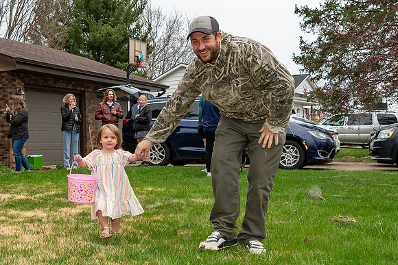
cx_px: 121
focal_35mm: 54
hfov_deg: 36.5
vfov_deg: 25.1
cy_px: 169
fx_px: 595
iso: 125
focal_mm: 24
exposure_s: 1/200
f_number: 4
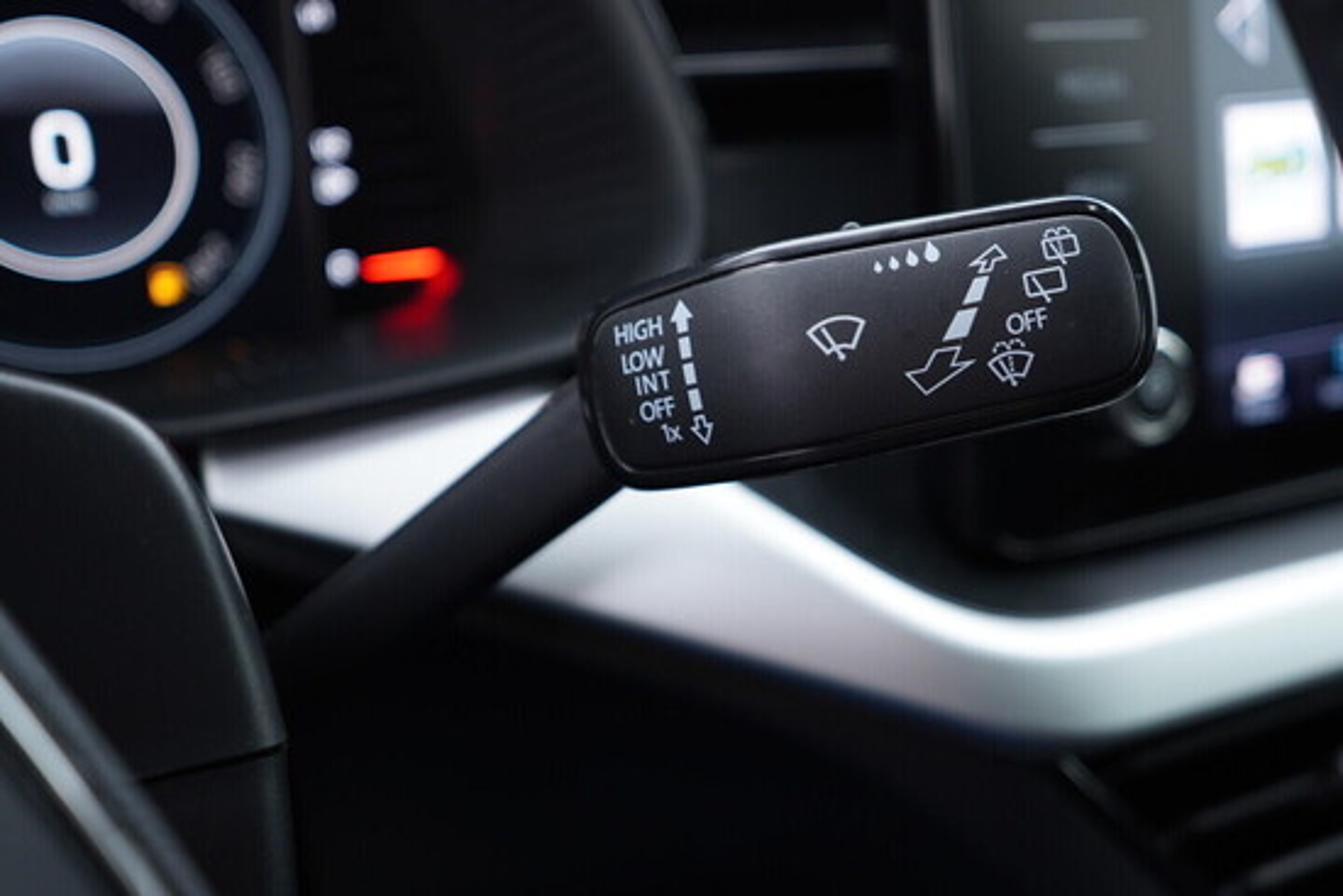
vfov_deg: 36.9
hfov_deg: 53.1
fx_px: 1343
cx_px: 672
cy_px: 448
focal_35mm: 36
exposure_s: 1/40
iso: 250
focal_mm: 24
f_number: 2.8
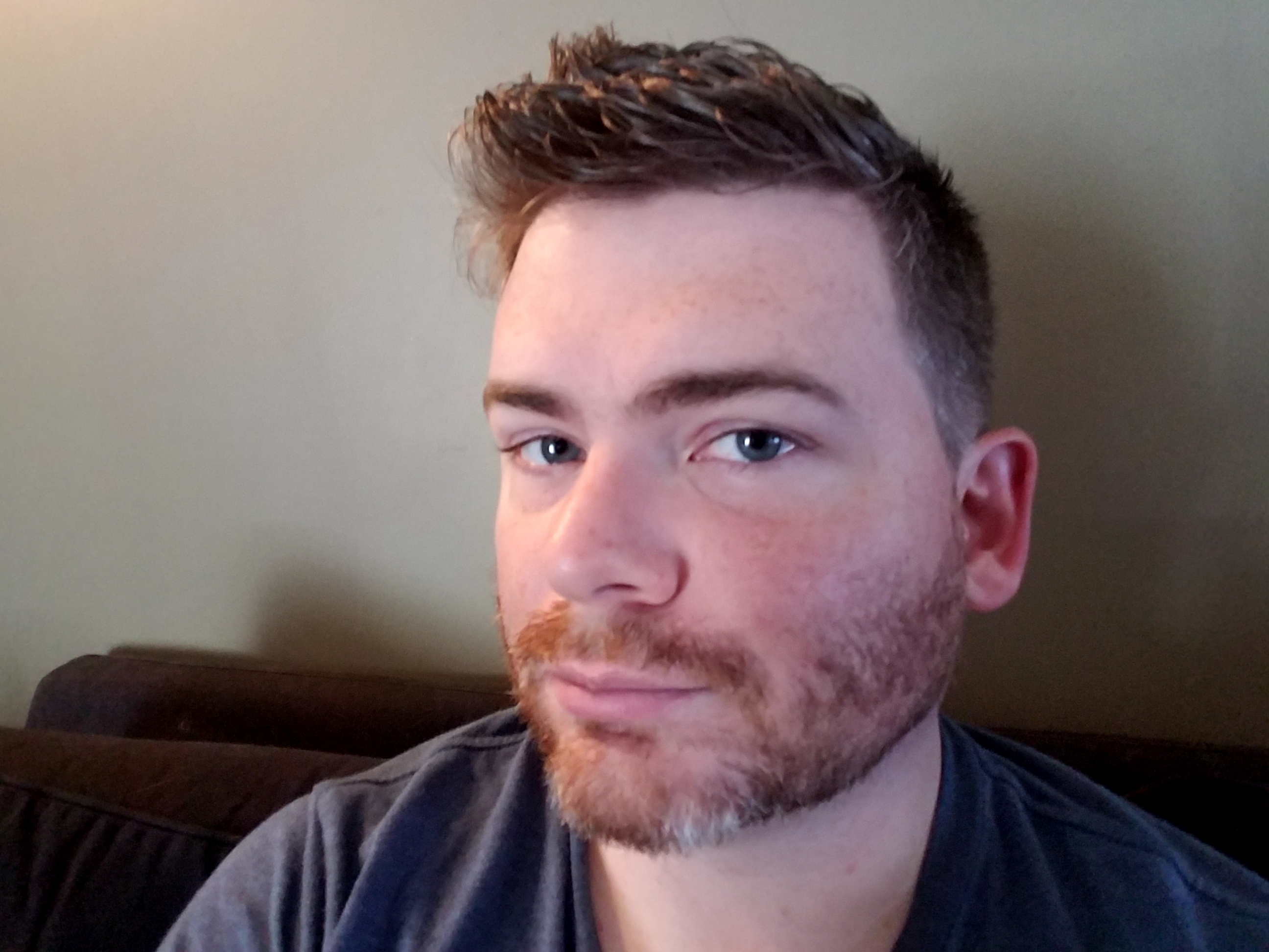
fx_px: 770
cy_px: 476
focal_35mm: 21
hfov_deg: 79.0
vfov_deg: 63.4
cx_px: 634
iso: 250
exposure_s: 1/15
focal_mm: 2.1
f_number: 1.7
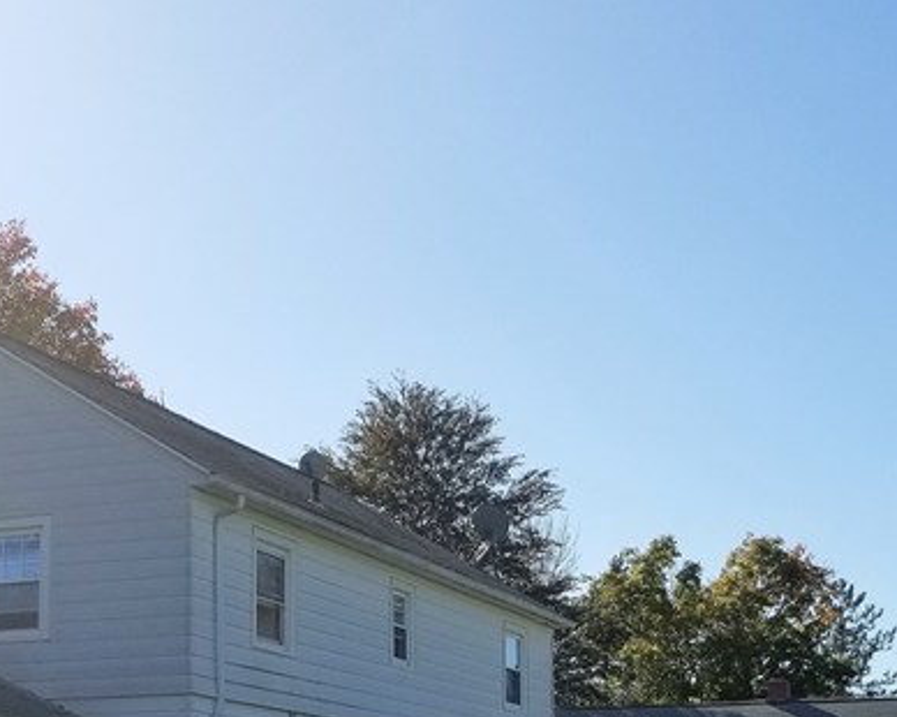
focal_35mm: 67
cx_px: 453
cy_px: 738
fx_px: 1778
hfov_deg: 28.3
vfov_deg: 21.9
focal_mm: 4.25
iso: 50
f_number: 1.7
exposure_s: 1/3120
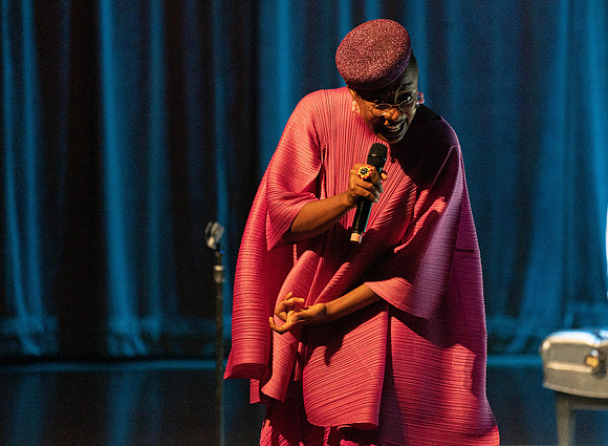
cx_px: 355
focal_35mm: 450
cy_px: 209
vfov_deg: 3.3
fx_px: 7838
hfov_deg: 4.4
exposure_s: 1/250
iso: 4000
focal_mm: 397
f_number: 5.6
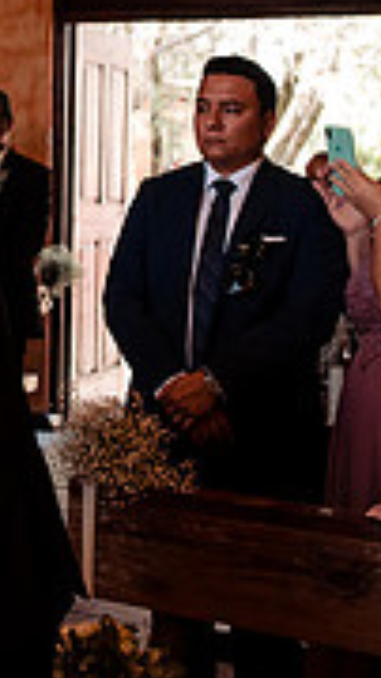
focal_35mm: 81
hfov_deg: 13.7
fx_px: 1458
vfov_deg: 25.2
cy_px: 40
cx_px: -241
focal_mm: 24
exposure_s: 1/125
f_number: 3.5
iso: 1250
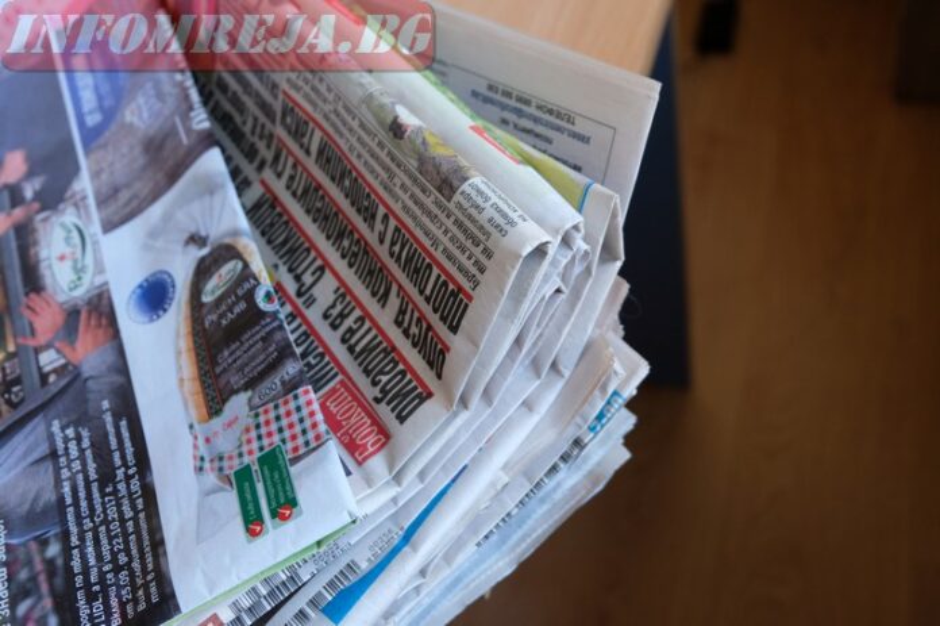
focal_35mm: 42
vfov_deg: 31.8
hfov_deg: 46.4
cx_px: 470
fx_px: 1096
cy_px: 313
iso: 800
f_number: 4.5
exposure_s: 1/40
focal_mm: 28.2
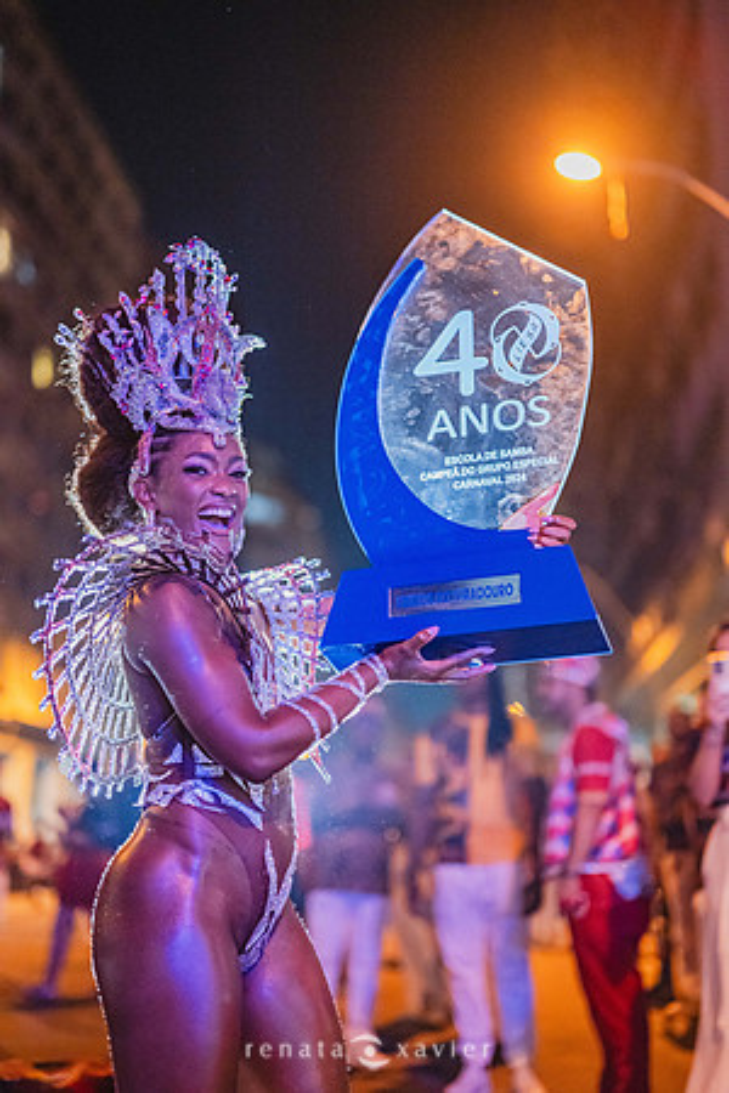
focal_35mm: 50
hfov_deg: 27.0
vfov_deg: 39.6
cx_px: 364
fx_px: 1519
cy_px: 546
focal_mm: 50
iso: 6400
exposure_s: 1/250
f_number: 1.2
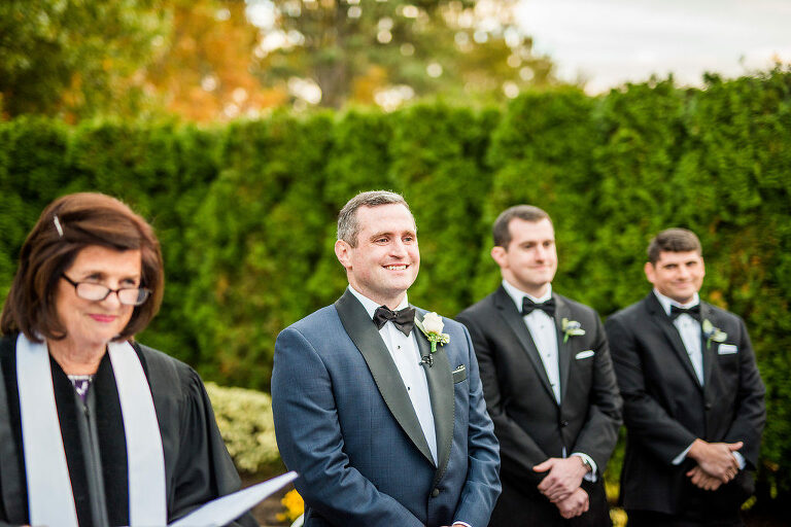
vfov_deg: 27.0
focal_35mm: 50
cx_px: 396
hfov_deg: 39.6
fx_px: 1099
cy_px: 264
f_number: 1.4
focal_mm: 50
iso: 320
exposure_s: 1/400
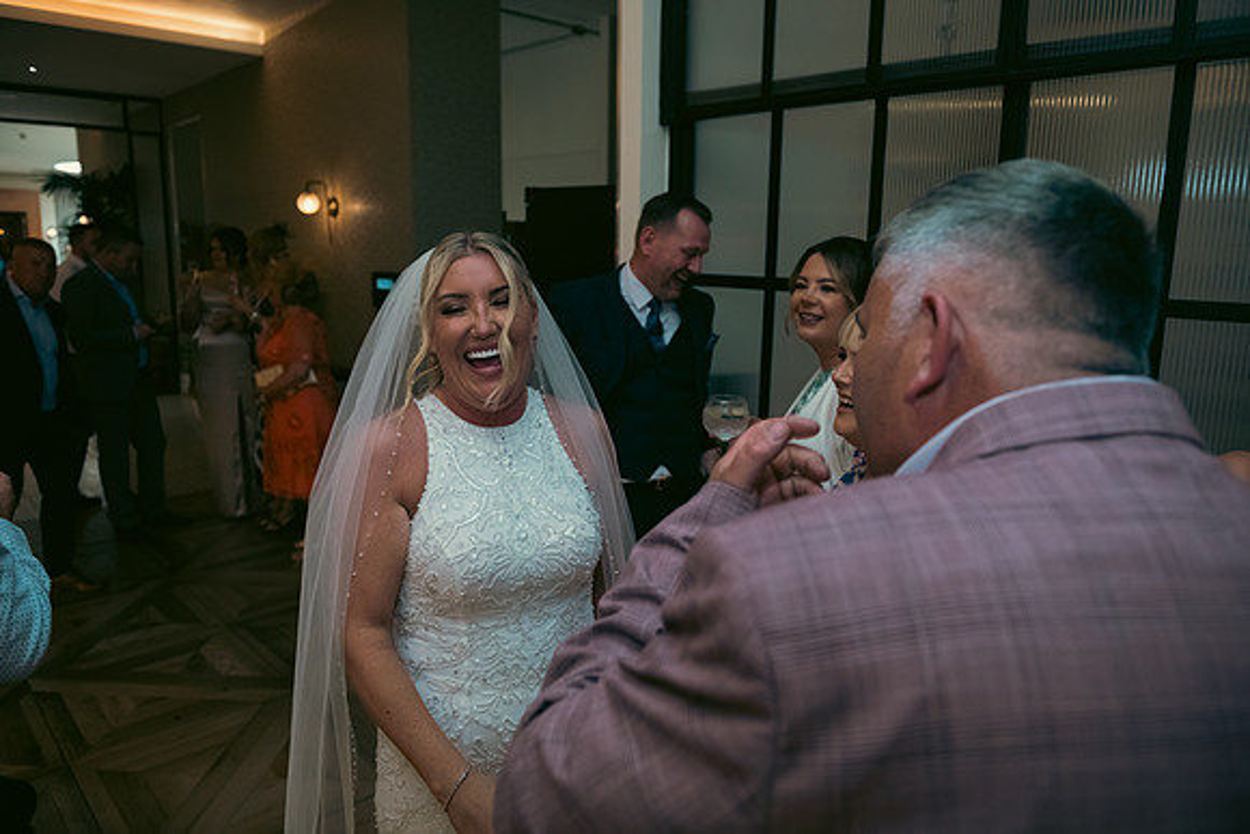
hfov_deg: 73.7
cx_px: 625
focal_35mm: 24
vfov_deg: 53.2
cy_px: 417
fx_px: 833
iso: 800
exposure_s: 1/160
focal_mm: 24
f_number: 3.5
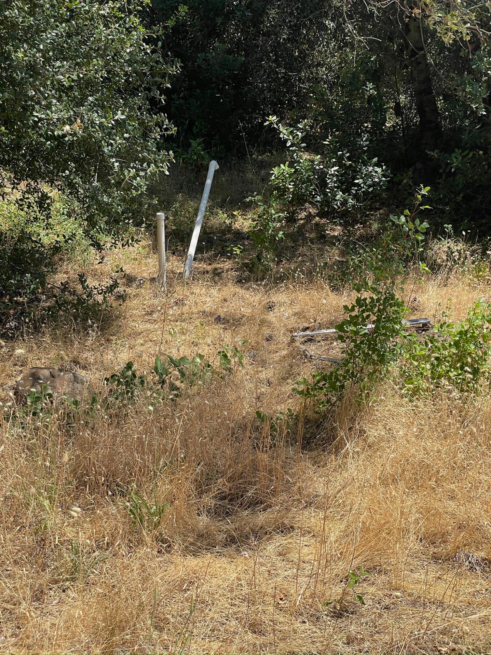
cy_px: 328
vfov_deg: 36.8
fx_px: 983
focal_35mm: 52
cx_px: 246
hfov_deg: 28.0
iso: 25
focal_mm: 6
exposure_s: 1/551
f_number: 2
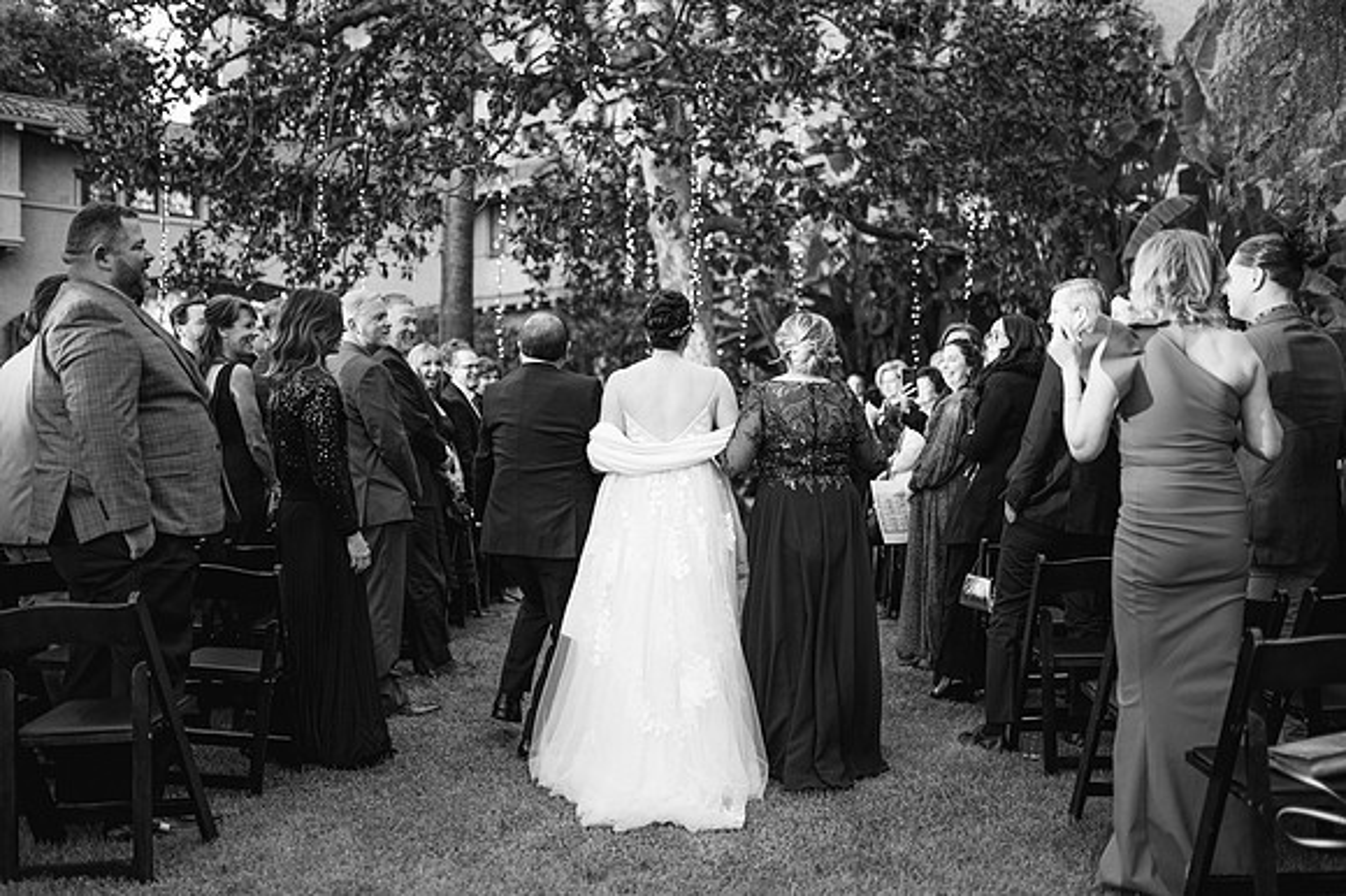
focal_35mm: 36
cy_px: 448
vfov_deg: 37.0
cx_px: 673
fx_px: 1338
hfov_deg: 53.4
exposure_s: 1/1600
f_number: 1.4
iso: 1000
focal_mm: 35
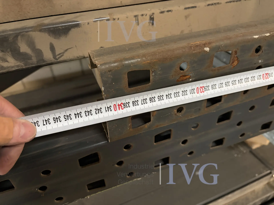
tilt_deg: -36.5
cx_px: 137
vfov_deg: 53.1
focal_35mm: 26
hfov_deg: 67.3
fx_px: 206
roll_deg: +3.9
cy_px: 102
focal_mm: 5.96
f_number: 1.6
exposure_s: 1/25
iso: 500
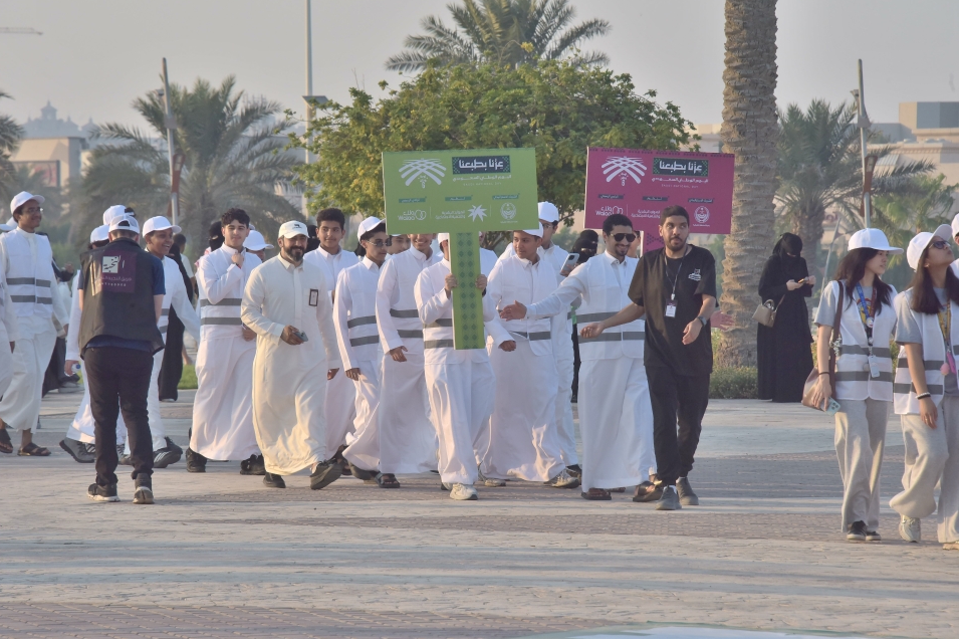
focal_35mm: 220
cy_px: 305
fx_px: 5858
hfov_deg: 9.4
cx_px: 483
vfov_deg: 6.2
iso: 1250
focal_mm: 210
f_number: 14
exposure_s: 1/800
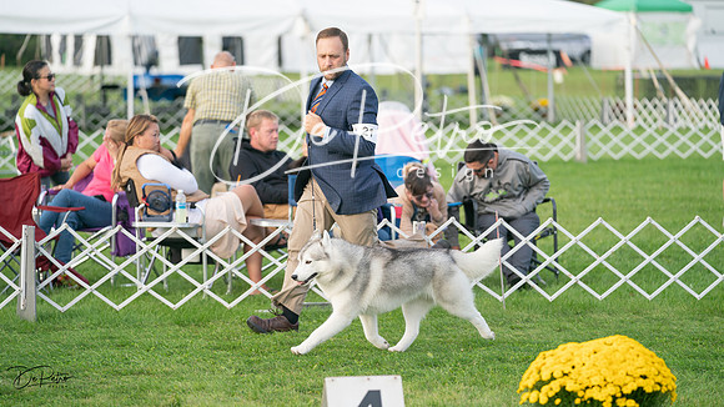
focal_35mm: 151
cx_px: 362
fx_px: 2895
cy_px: 204
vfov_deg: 8.0
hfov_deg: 14.3
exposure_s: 1/1600
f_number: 2.8
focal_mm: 144
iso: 400
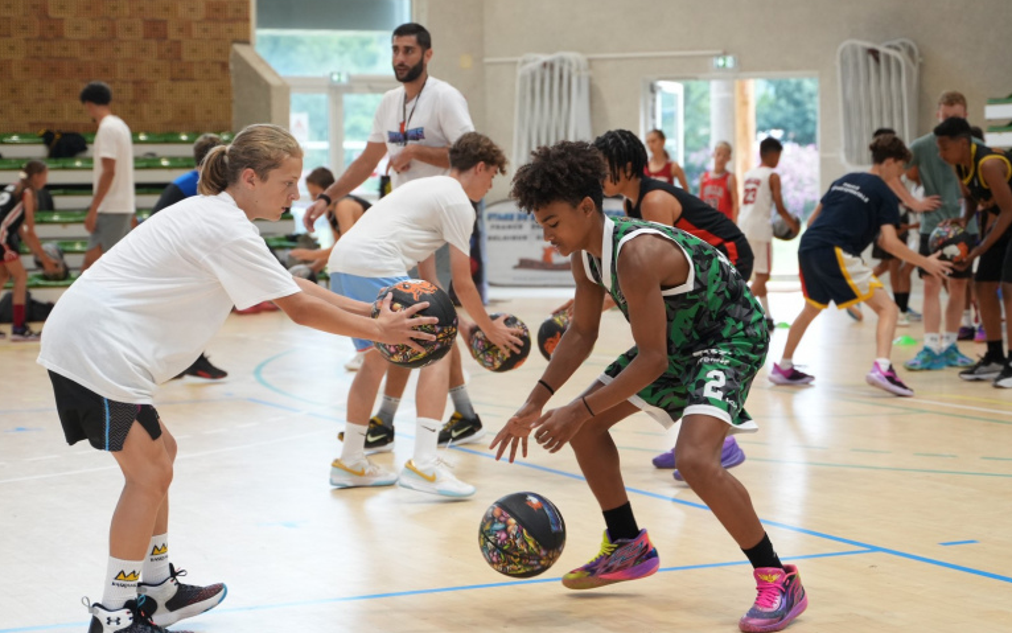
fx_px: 2289
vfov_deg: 15.7
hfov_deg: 24.9
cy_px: 334
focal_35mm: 83
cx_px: 490
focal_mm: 52
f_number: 2.8
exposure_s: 1/500
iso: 1000
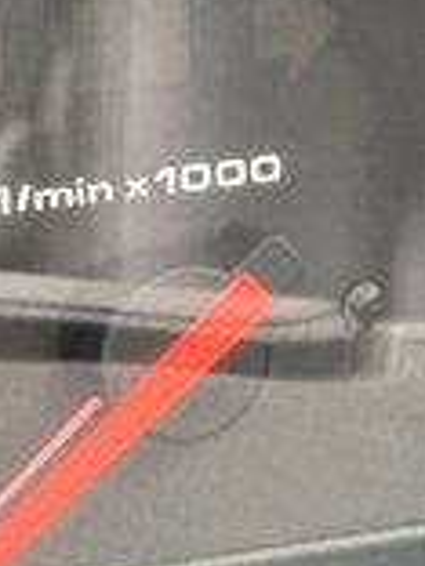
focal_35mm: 379
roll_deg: -3.4
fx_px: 6204
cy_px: 319
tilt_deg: -11.9
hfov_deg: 3.8
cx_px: 1319
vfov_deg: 5.2
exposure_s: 1/67
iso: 250
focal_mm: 9
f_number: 2.8
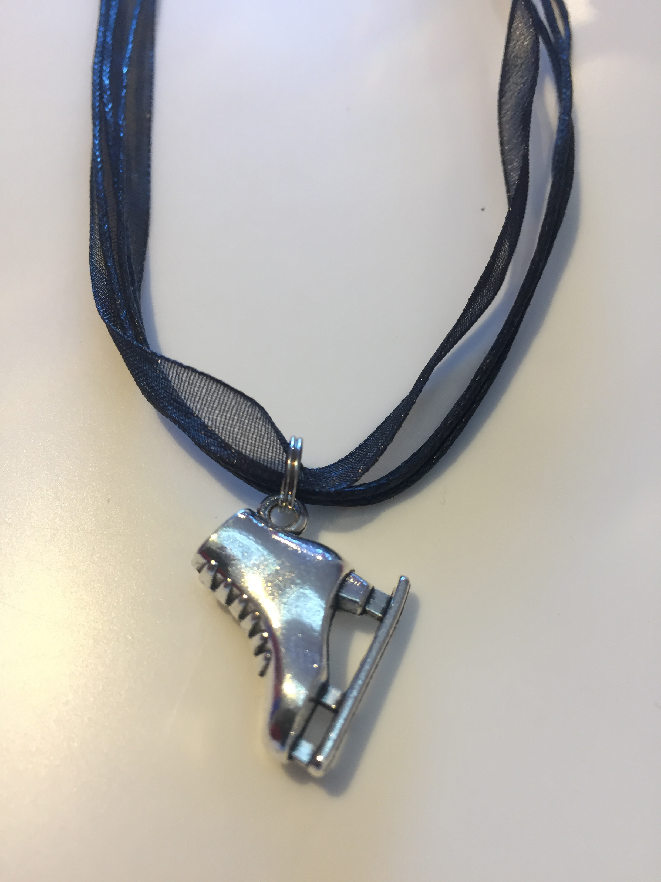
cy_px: 441
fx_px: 738
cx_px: 330
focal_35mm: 29
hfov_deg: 48.2
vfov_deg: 61.7
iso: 32
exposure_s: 1/33
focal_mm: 4.15
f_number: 2.2
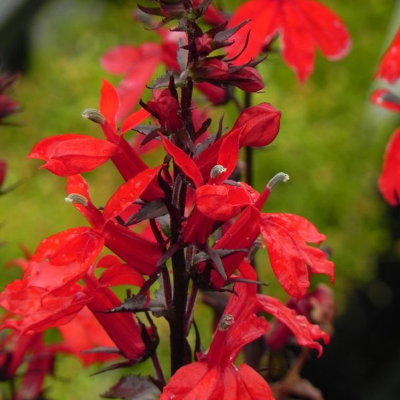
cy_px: 209
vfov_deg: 2.4
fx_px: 9361
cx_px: 200
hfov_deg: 2.4
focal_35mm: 716
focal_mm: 107.6
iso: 160
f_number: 5
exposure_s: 1/80
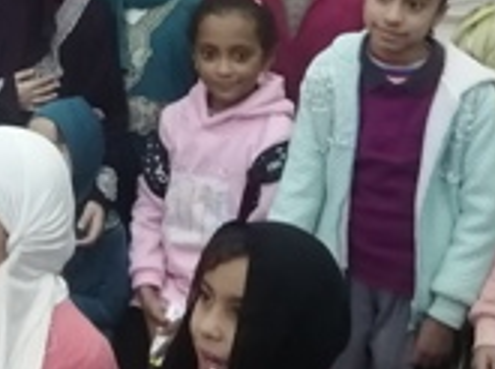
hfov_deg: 17.8
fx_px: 1498
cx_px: -114
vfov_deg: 13.6
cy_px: -75
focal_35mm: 105
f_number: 1.8
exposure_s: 1/100
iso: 400
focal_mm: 3.88
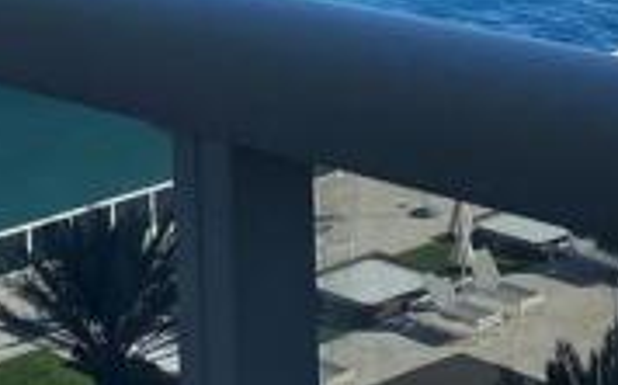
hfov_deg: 14.0
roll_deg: +1.3
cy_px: -323
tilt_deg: -3.3
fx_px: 2508
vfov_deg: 8.4
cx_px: 361
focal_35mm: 149
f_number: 1.8
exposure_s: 1/2571
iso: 32
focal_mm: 4.25
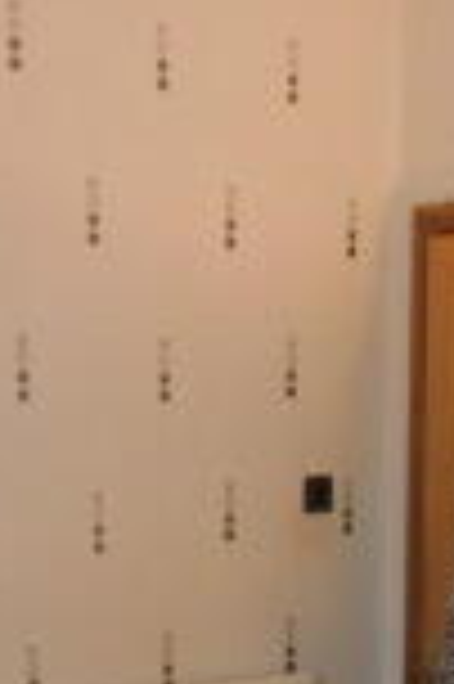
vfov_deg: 20.5
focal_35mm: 92
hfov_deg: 14.8
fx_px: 1744
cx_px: 281
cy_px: 857
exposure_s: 1/15
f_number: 3
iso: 400
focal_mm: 4
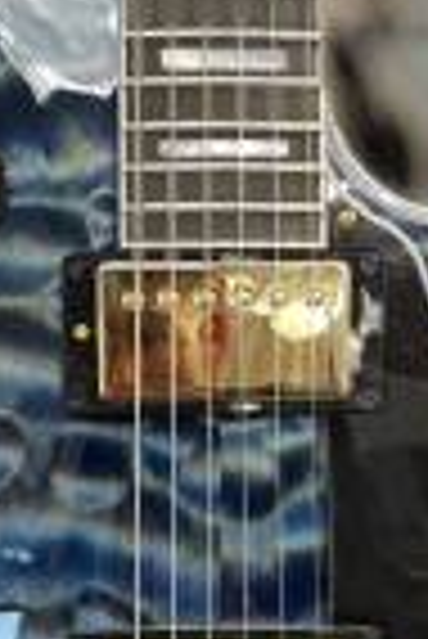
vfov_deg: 25.7
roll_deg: +2.9
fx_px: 1352
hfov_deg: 18.0
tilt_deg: -19.2
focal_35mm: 76
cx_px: 221
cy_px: 580
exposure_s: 1/60
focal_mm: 4.2
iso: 200
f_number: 1.6
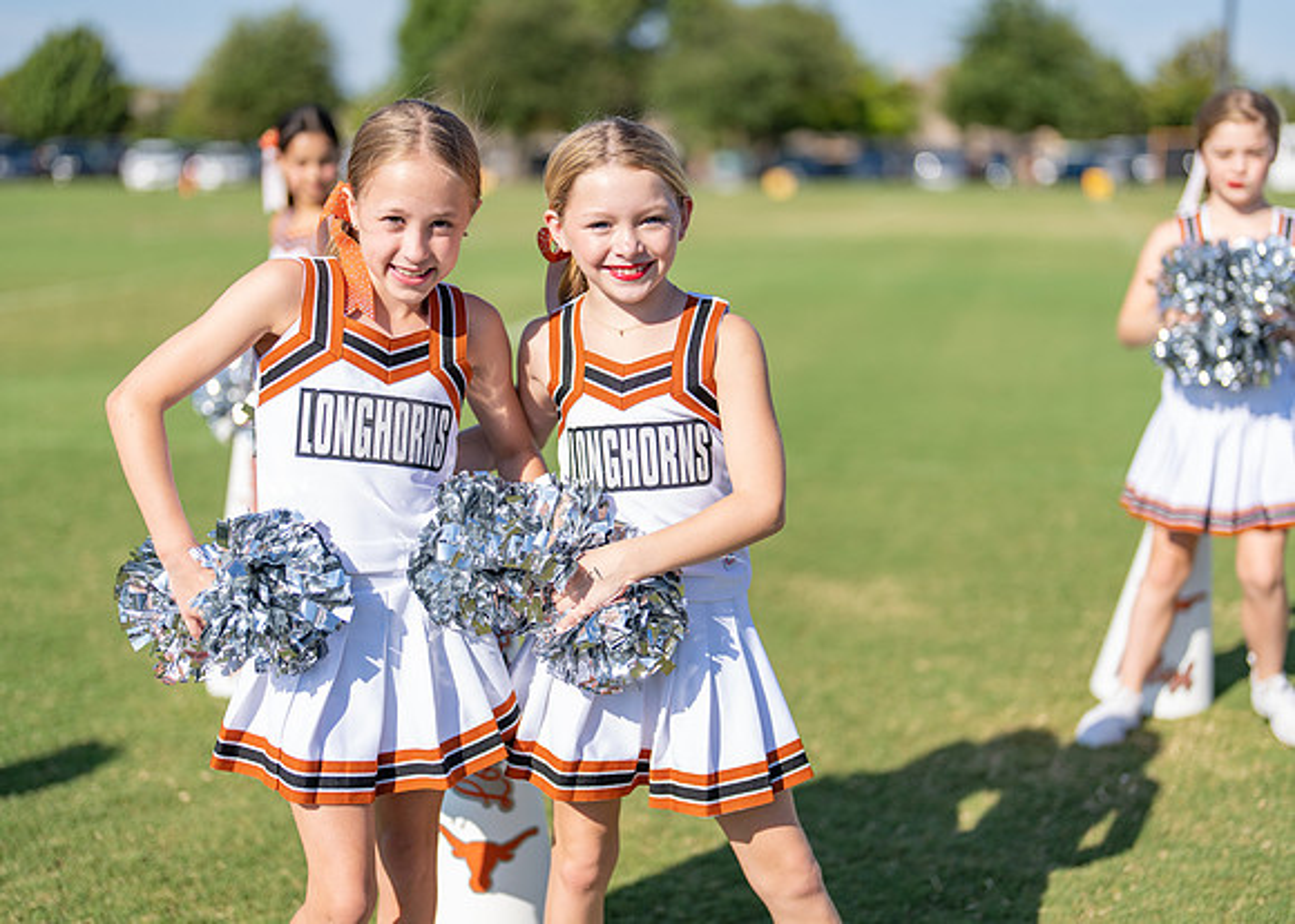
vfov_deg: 27.0
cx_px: 648
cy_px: 462
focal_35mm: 52
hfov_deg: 37.2
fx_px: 1926
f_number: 1.2
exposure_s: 1/6400
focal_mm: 50
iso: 100
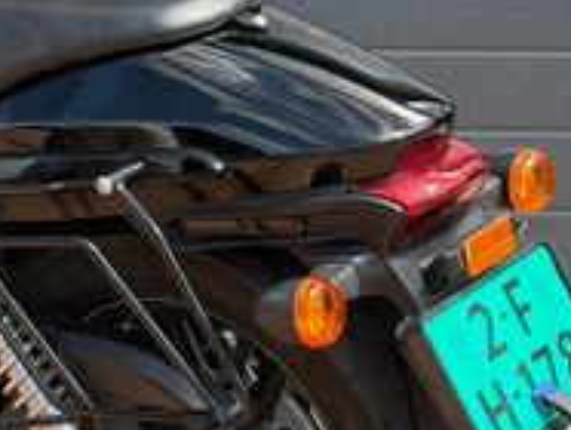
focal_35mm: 165
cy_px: 169
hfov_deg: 11.8
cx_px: -83
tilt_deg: -7.7
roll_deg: -0.4
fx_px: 2725
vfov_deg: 9.0
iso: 80
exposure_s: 1/1377
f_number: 1.78
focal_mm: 6.76
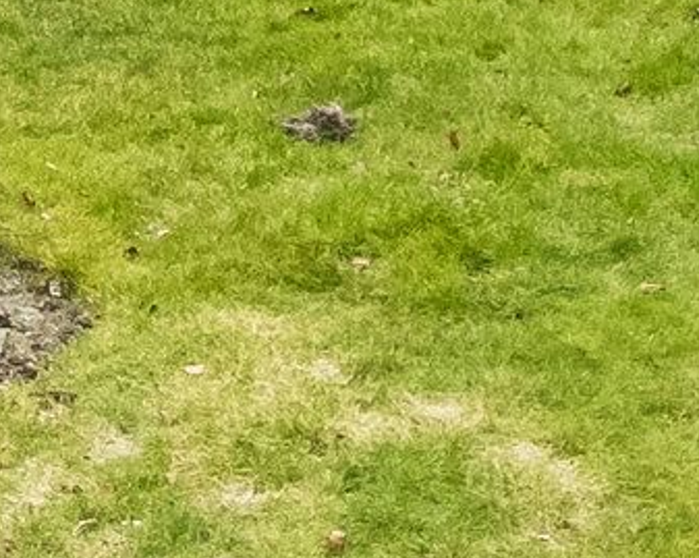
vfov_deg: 7.5
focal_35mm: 184
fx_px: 3803
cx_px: 2
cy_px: -1037
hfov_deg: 10.4
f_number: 2.8
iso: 110
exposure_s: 1/200
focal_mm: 8.4
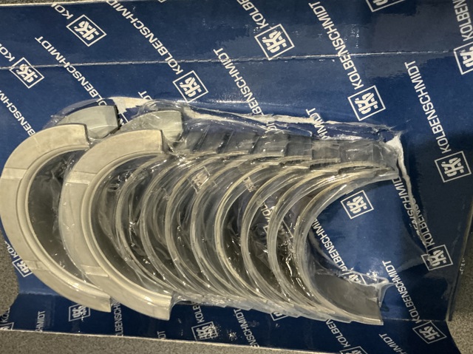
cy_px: 177
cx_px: 236
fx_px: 382
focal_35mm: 28
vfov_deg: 49.7
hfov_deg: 63.5
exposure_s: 1/31
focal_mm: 3
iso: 320
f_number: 1.8
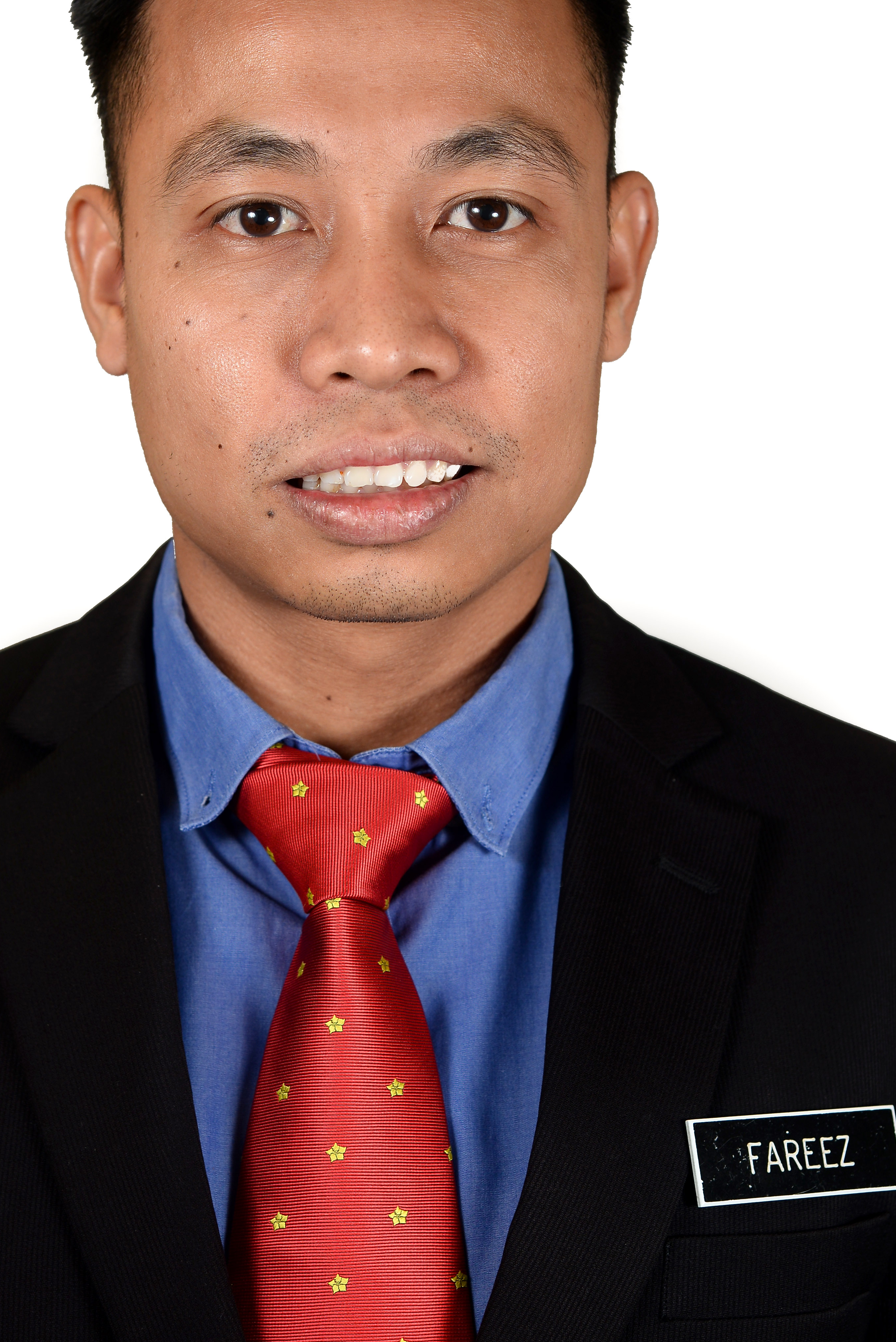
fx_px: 2760
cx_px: 373
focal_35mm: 74
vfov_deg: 27.2
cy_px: 511
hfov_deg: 18.4
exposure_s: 1/100
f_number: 5.6
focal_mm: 50
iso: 250
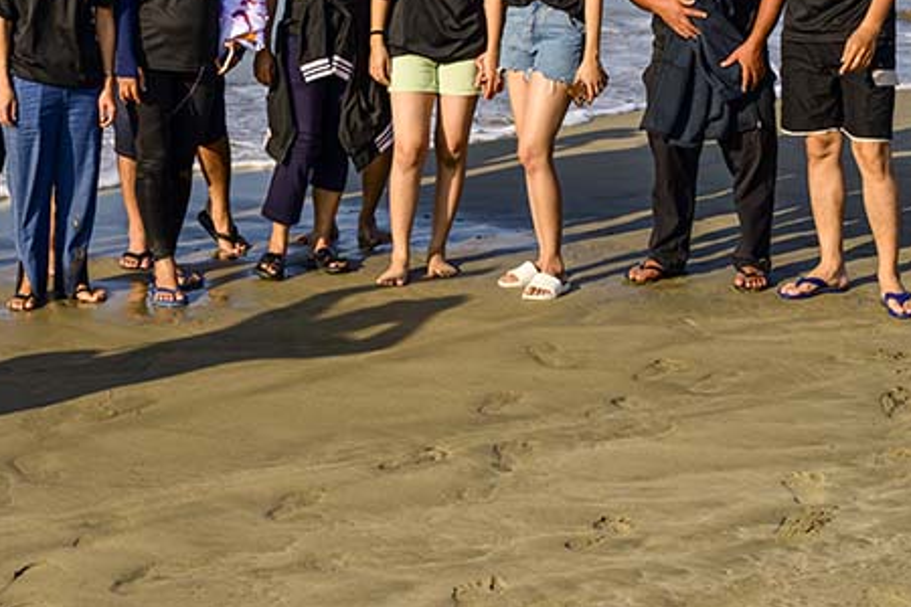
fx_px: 1999
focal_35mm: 79
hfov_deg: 24.9
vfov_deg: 17.0
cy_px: 67
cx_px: 79
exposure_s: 1/320
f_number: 8
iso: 125
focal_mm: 37
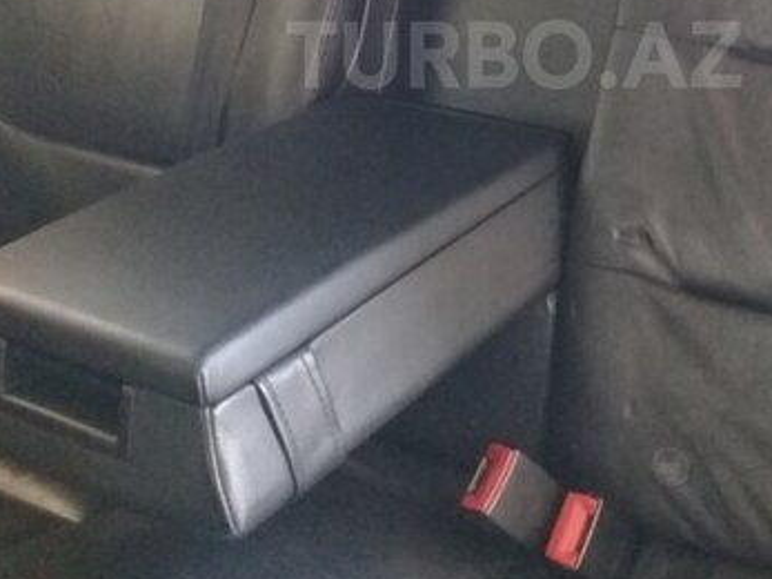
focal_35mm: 59
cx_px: 514
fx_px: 1315
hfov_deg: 32.4
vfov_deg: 24.1
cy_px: 55
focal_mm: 3.3
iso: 400
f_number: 2.2
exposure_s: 1/15
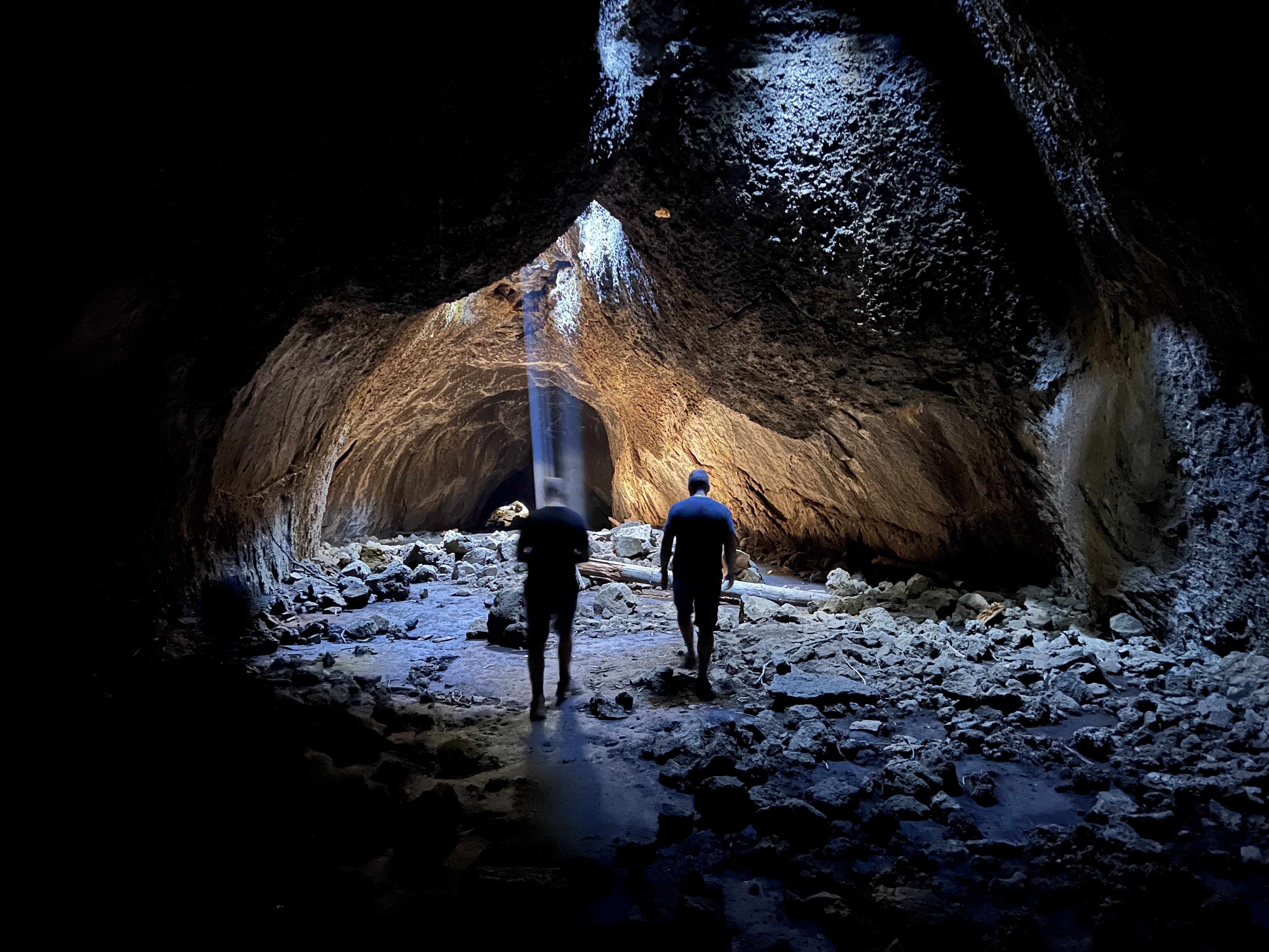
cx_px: 634
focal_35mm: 26
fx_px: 953
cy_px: 476
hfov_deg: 67.3
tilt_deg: -1.2
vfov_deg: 53.1
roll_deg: -0.2
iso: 2500
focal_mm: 5.7
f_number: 1.5
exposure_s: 1/5
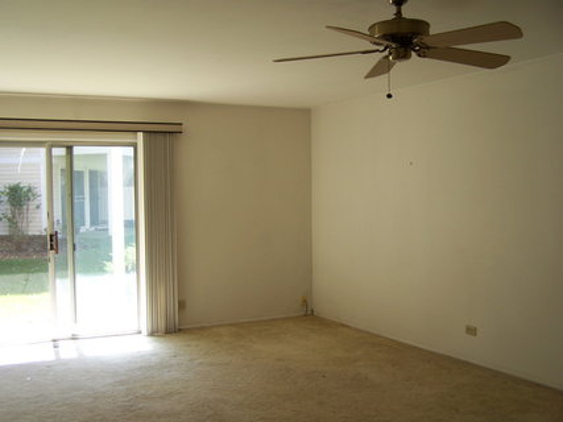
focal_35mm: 38
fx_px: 618
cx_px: 282
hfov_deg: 49.0
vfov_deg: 37.7
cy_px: 211
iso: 80
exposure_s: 1/60
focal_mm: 6.3
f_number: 2.8
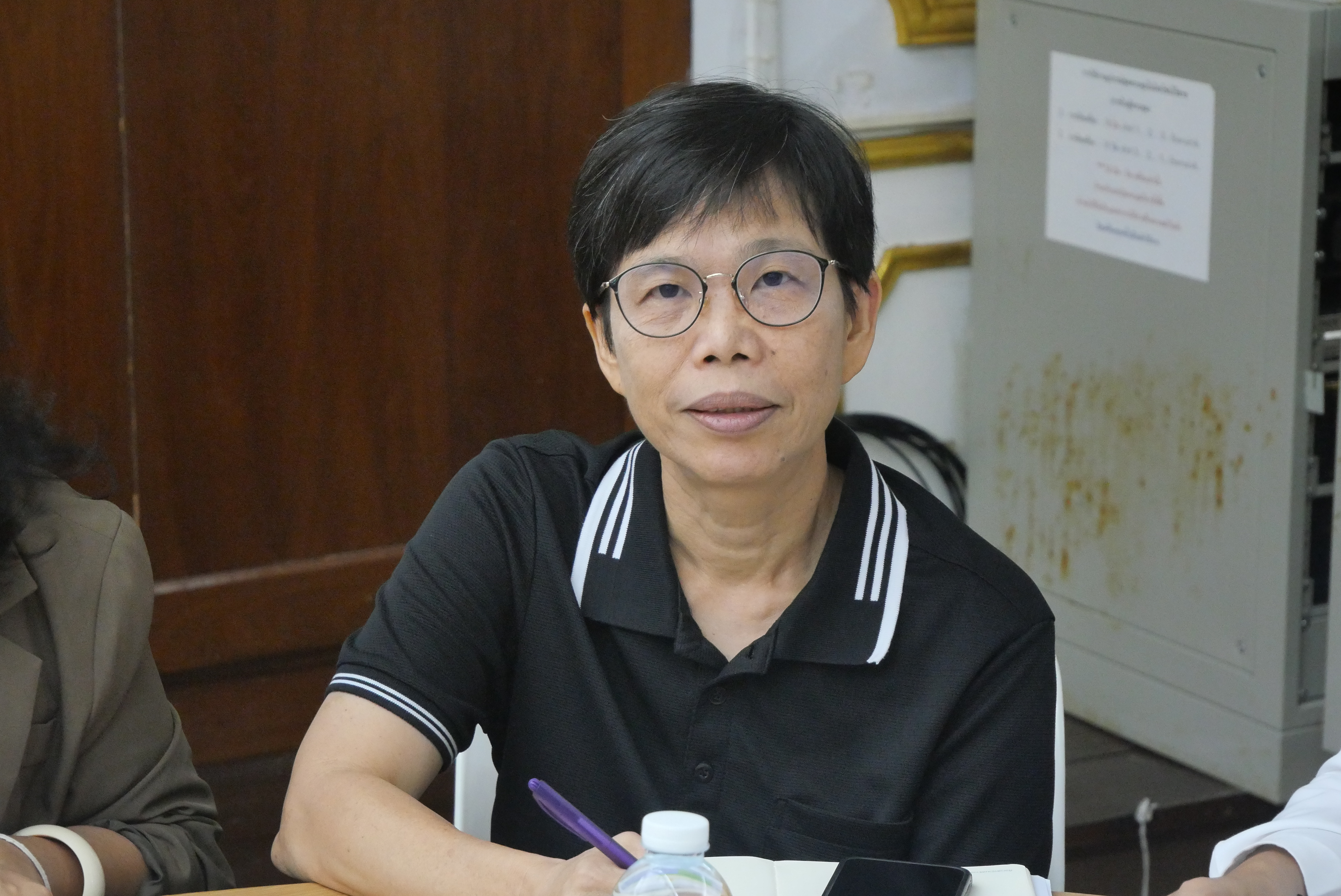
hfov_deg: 18.6
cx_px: 670
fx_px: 4100
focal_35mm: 110
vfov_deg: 12.5
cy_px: 448
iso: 3200
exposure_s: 1/30
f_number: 5.6
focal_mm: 53
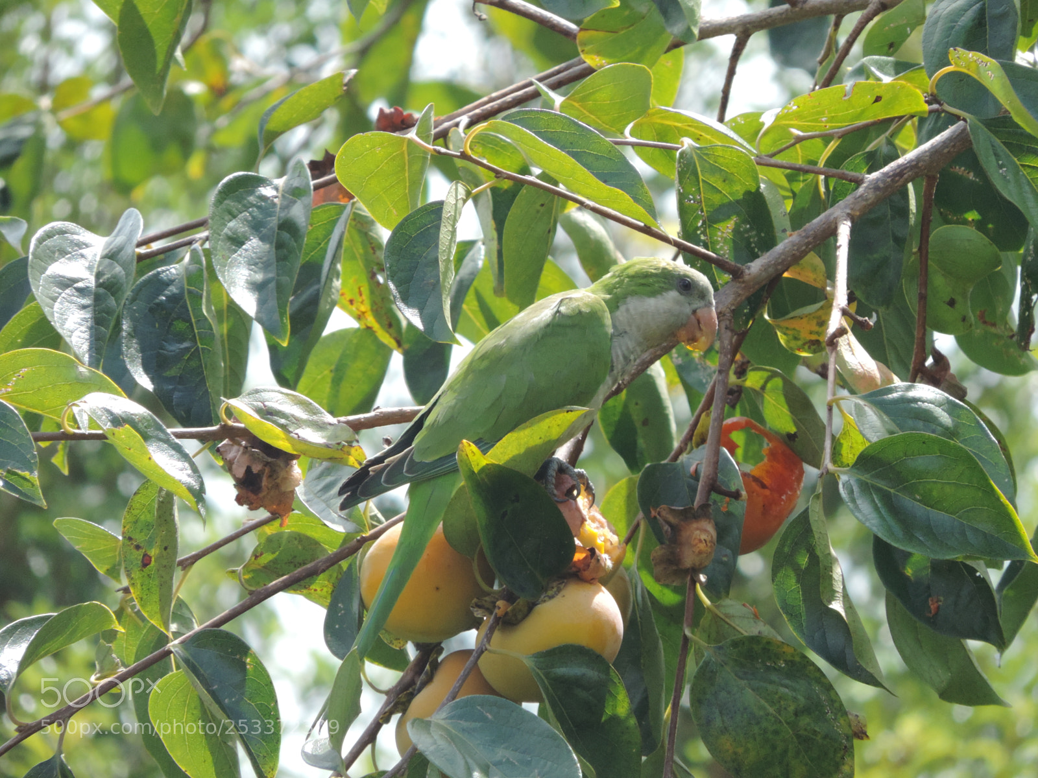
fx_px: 20990
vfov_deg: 2.1
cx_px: 519
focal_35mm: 700
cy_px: 389
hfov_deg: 2.8
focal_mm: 124.8
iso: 360
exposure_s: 1/800
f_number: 5
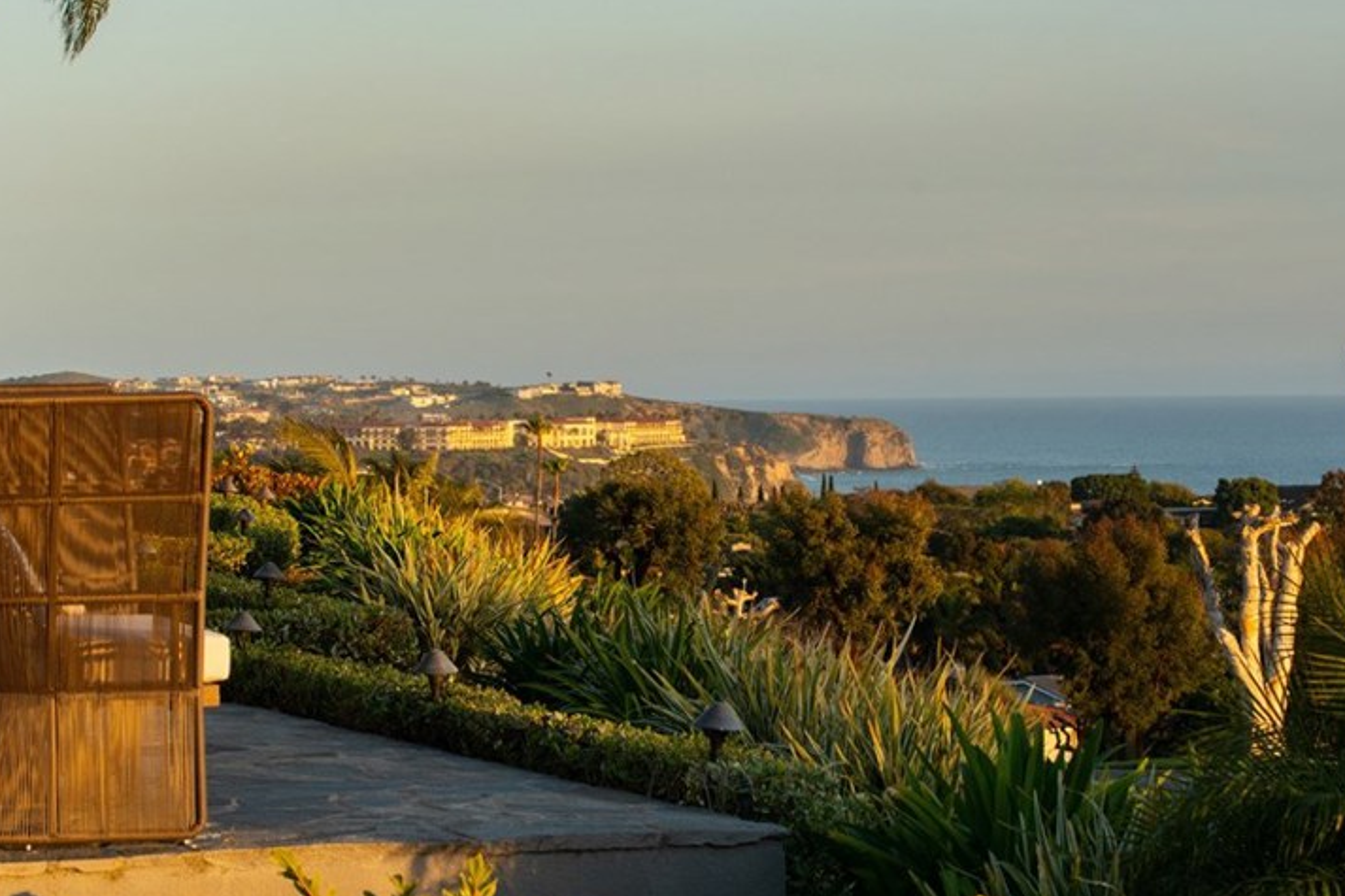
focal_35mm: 122
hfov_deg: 16.8
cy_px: 483
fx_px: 4557
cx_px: 704
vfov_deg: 11.2
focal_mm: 85
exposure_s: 1/250
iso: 640
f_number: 9.5
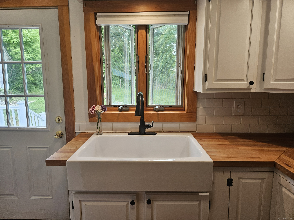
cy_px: 110
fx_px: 195
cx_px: 147
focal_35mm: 23
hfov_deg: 73.9
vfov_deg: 58.9
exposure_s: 1/120
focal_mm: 5.4
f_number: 1.8
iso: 64
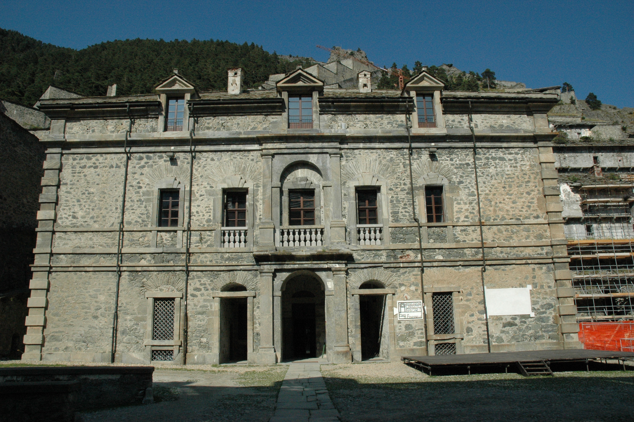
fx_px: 475
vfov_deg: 47.8
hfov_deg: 67.4
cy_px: 211
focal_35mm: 27
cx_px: 317
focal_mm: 18
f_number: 14
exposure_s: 1/800
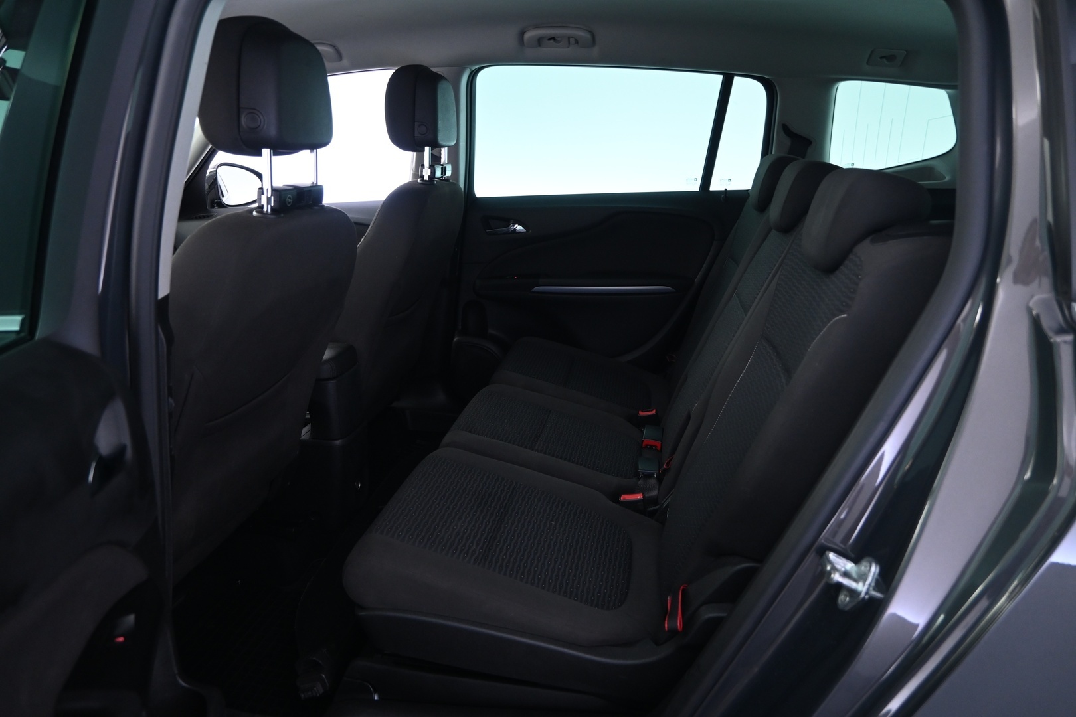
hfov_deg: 73.7
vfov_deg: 53.1
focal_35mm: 24
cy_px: 358
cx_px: 538
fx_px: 717
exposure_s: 1/8
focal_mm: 16
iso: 1000
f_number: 3.5
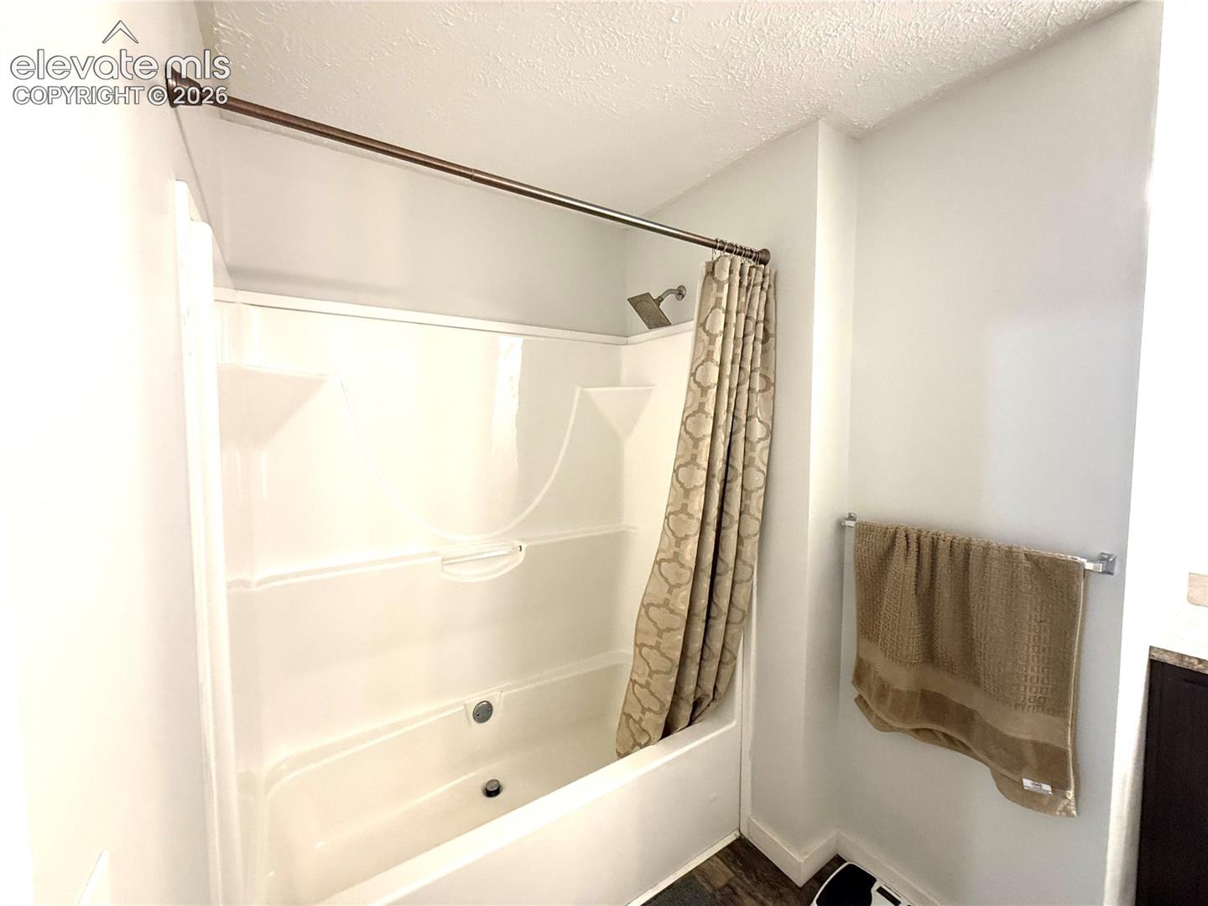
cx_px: 604
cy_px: 453
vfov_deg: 85.7
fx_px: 489
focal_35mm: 14
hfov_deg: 102.1
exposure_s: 1/60
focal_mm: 2.22
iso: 320
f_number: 2.2
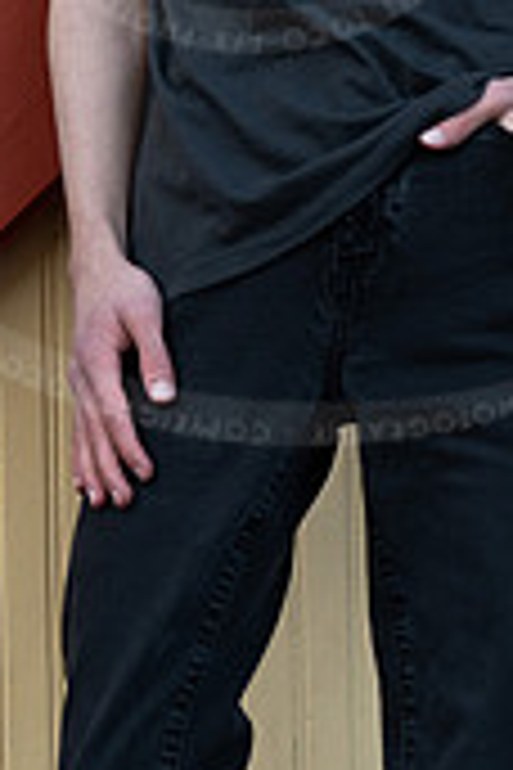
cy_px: -140
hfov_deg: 4.1
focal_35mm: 332
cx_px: 261
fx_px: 7096
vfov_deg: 6.2
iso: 500
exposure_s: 1/320
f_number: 3.2
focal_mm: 84
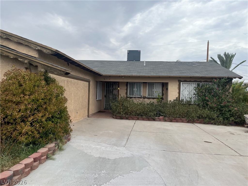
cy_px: 93
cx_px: 124
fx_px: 186
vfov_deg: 53.1
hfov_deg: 67.3
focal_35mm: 26
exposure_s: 1/3745
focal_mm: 5.1
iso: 50
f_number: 1.6
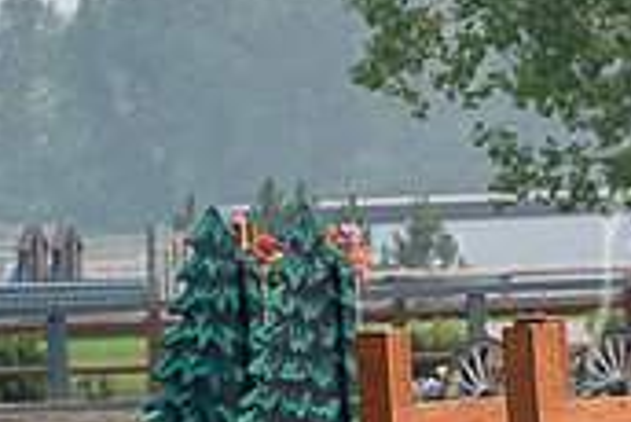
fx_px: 9087
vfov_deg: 2.7
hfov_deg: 4.0
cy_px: 505
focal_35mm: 518
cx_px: 1053
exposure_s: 1/1000
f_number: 5.6
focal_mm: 154
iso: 500
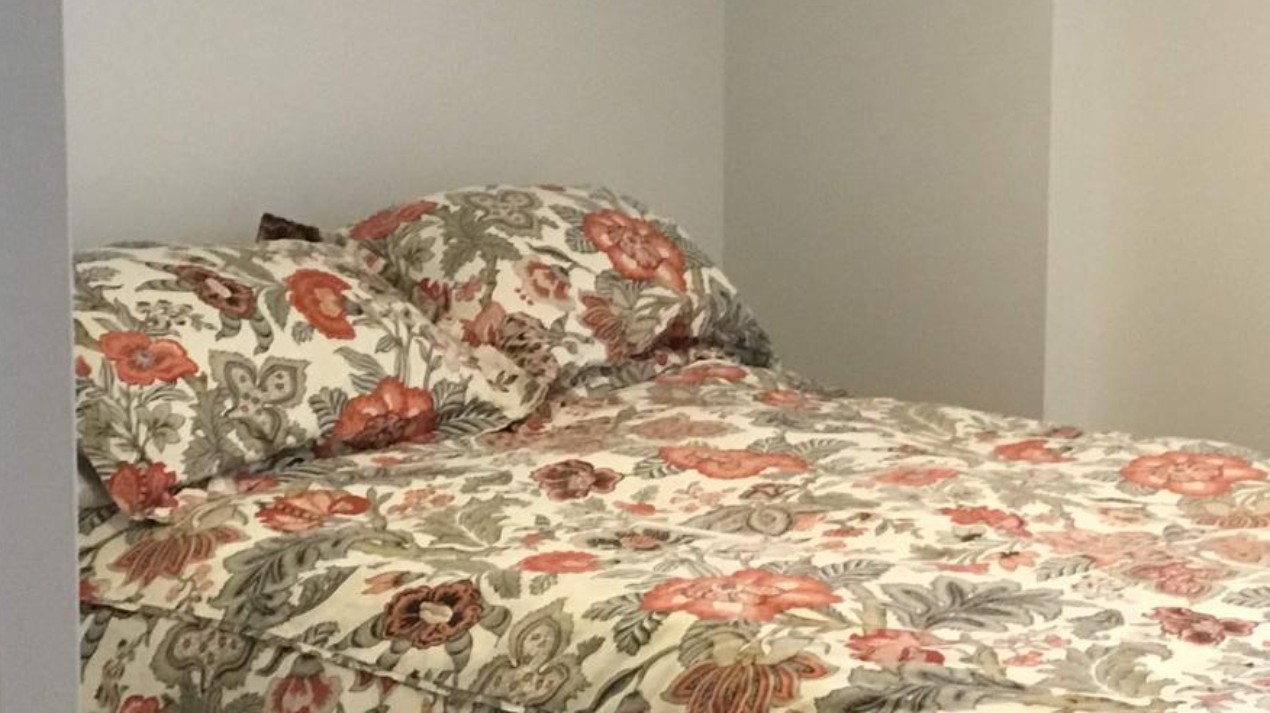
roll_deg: -1.1
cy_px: 272
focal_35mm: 79
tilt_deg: -7.4
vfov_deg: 15.3
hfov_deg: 26.8
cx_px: 713
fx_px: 2659
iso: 200
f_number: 2.4
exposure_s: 1/17
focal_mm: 3.3
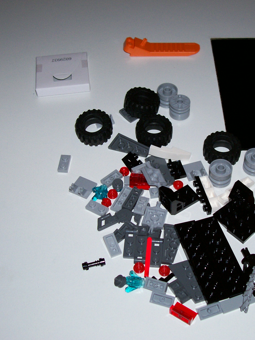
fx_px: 560
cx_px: 164
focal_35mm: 57
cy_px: 169
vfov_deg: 33.8
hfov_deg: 25.6
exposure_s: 1/68.5
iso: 80
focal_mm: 7
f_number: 2.9
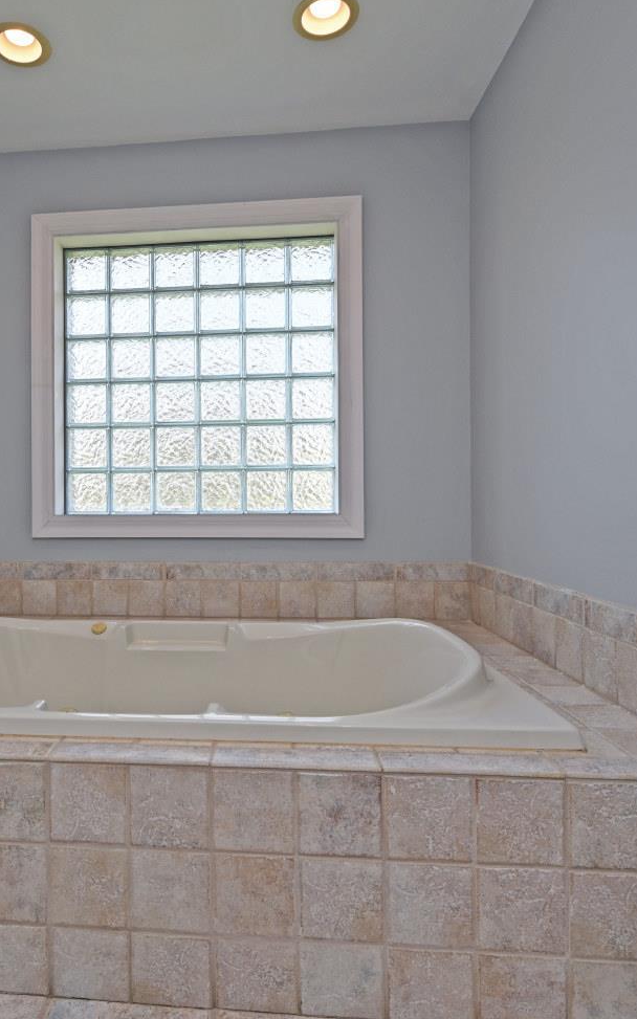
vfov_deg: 79.7
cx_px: 198
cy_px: 504
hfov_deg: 53.6
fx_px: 611
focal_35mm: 22
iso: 160
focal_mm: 14
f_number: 5.6
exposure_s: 1/125
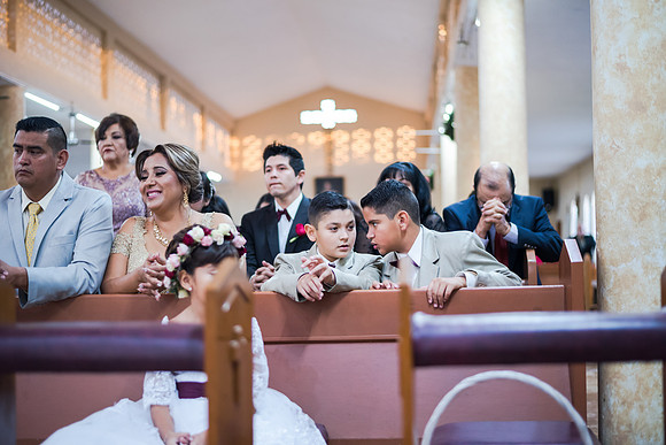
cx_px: 333
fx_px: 925
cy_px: 222
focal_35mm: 50
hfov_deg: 39.6
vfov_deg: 27.0
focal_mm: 50
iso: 1600
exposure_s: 1/125
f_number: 1.8
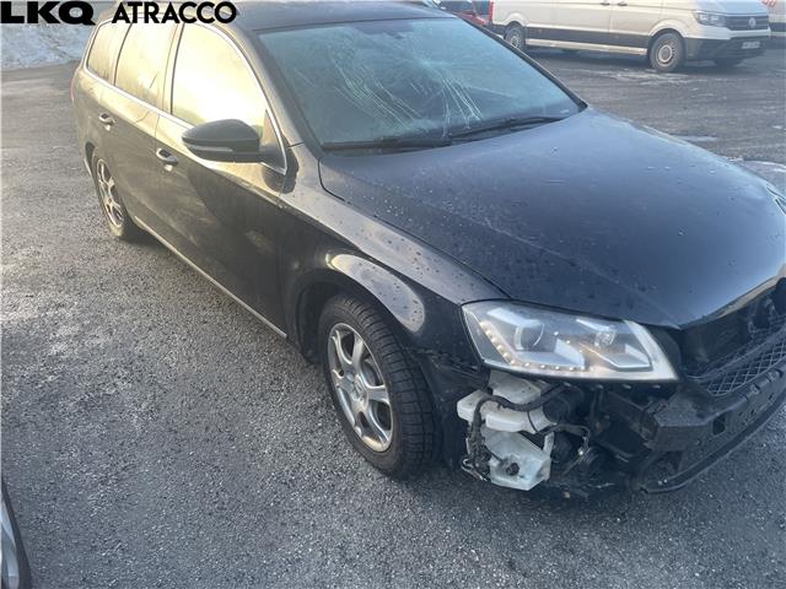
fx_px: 590
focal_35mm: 26
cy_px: 294
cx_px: 393
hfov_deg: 67.3
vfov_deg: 53.1
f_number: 1.6
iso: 32
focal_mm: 4.2
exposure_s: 1/121
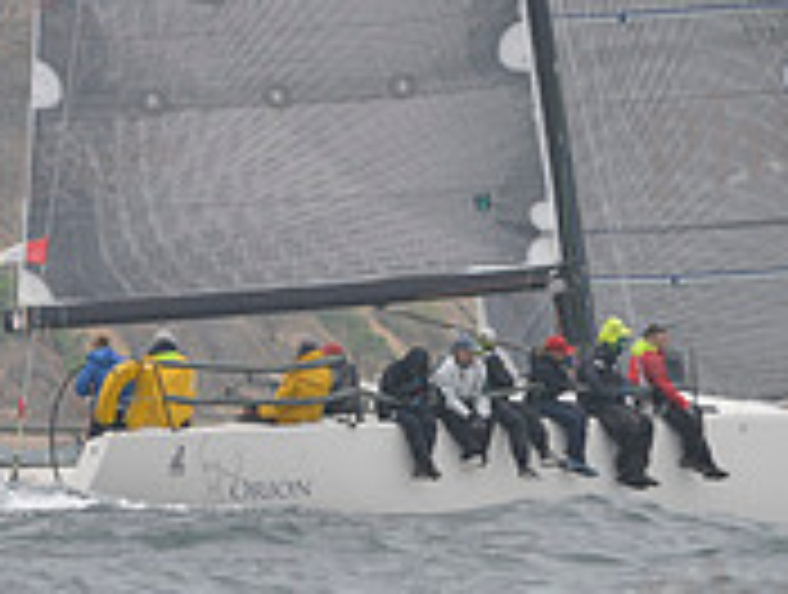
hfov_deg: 2.1
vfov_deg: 1.6
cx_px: 410
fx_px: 21762
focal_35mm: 954
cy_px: 385
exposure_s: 1/800
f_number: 8
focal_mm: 300
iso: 400
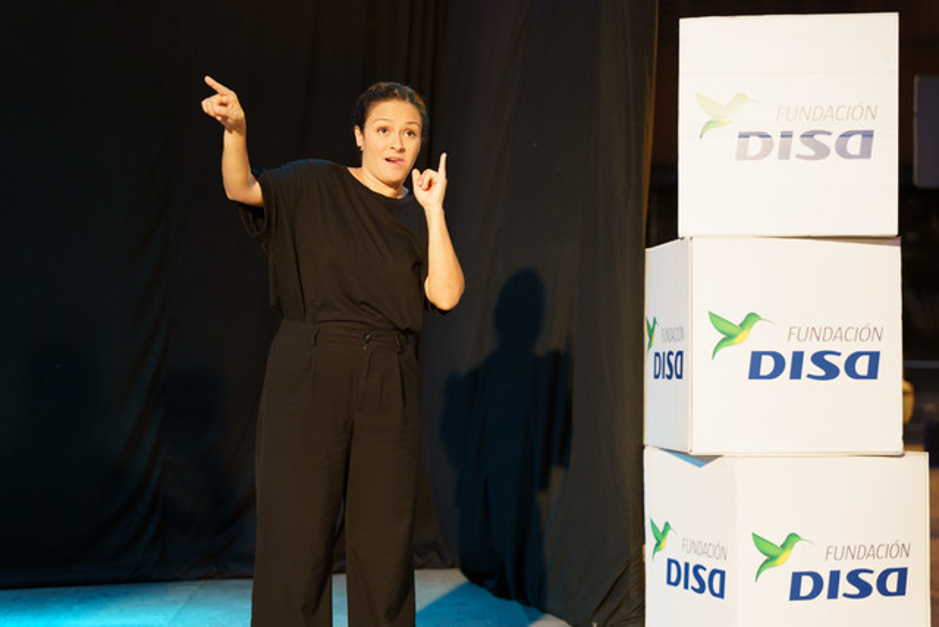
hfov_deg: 28.8
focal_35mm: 70
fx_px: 1826
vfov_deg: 19.5
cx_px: 470
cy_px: 314
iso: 1600
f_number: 2.8
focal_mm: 70
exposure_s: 1/80
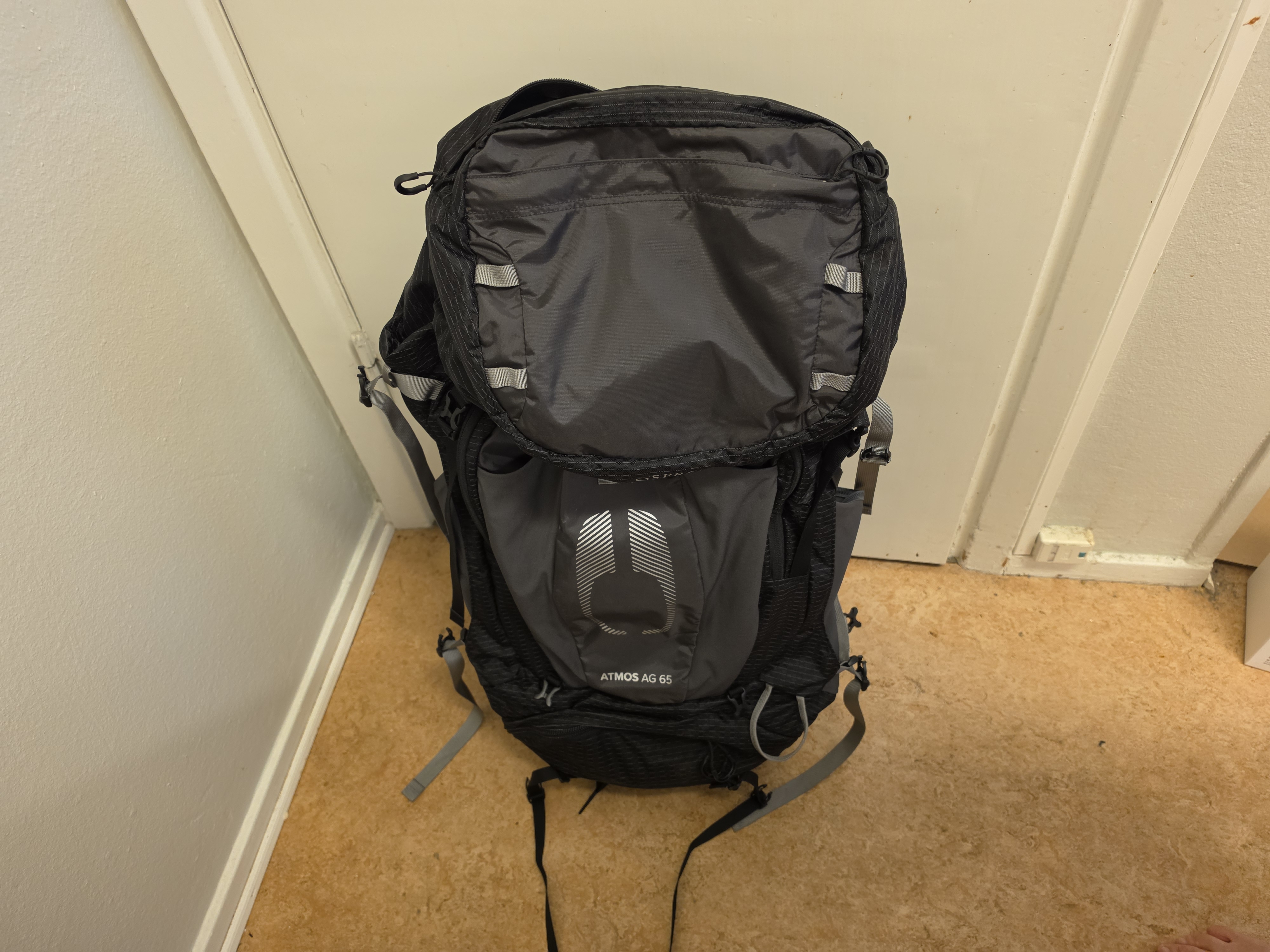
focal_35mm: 23
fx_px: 844
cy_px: 476
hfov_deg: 73.9
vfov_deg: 58.9
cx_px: 635
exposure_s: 1/100
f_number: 1.4
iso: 320
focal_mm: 6.5
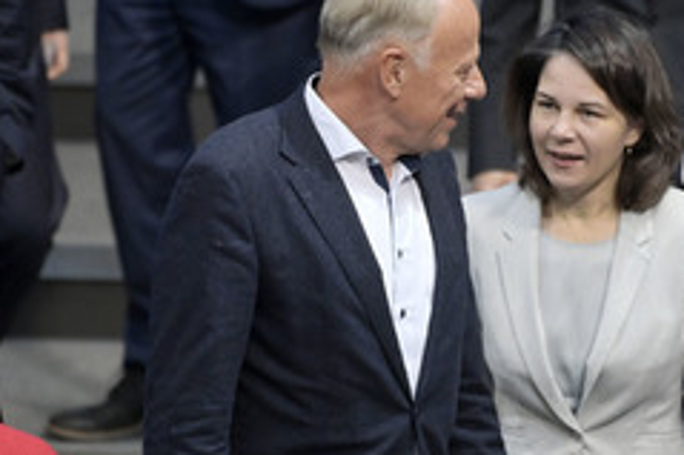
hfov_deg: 2.4
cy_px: 326
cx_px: 456
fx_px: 16480
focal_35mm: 868
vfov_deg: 1.6
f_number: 5.6
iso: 10000
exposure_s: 1/320
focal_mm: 460
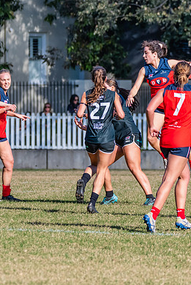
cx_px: 141
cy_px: 81
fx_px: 4238
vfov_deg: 3.9
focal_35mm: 533
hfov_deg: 2.6
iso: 800
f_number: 5.6
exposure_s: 1/1600
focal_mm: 220
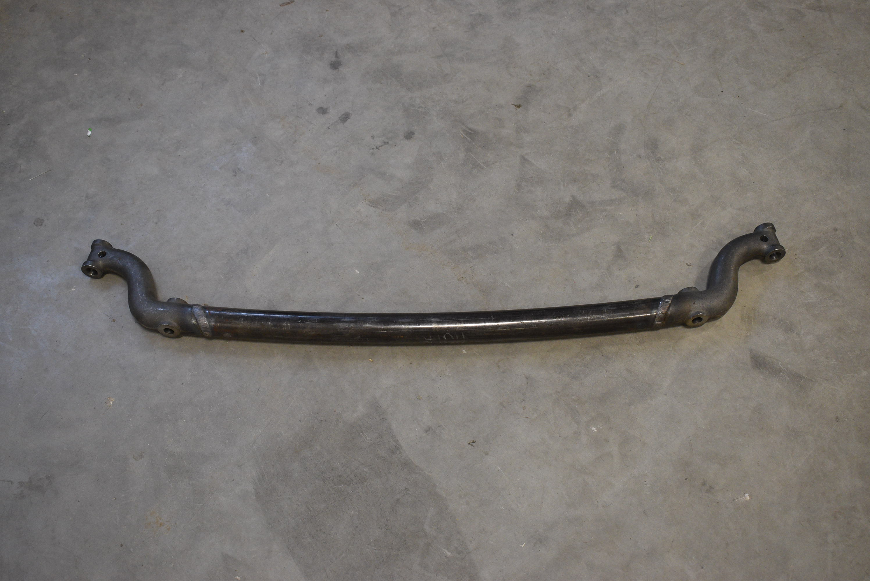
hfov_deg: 47.9
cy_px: 290
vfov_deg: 33.1
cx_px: 435
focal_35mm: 40
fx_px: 979
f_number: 5.6
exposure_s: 1/125
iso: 1250
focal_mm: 27
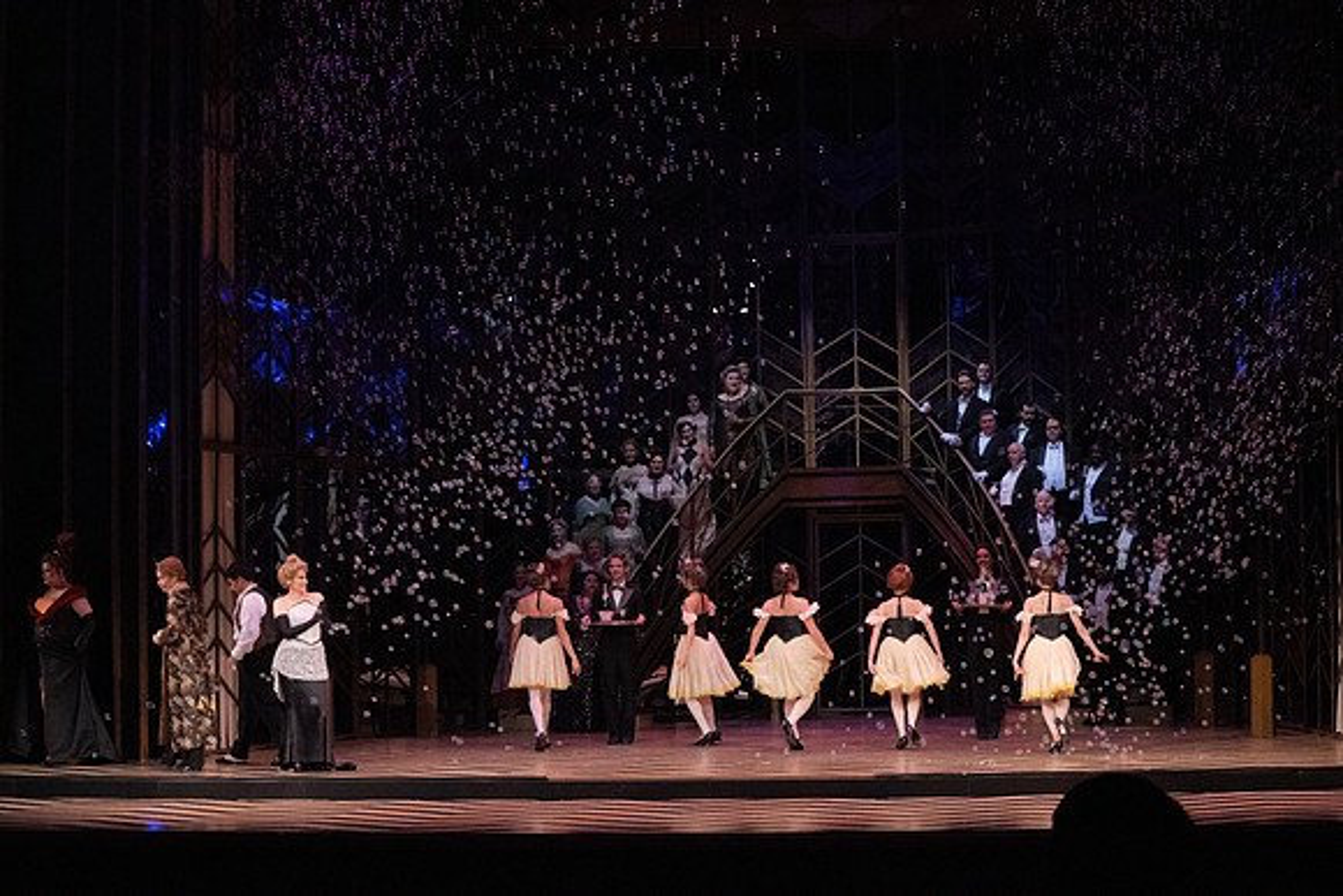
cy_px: 448
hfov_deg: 28.8
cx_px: 672
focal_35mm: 70
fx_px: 2612
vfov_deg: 19.5
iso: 12800
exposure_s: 1/400
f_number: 16
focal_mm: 70
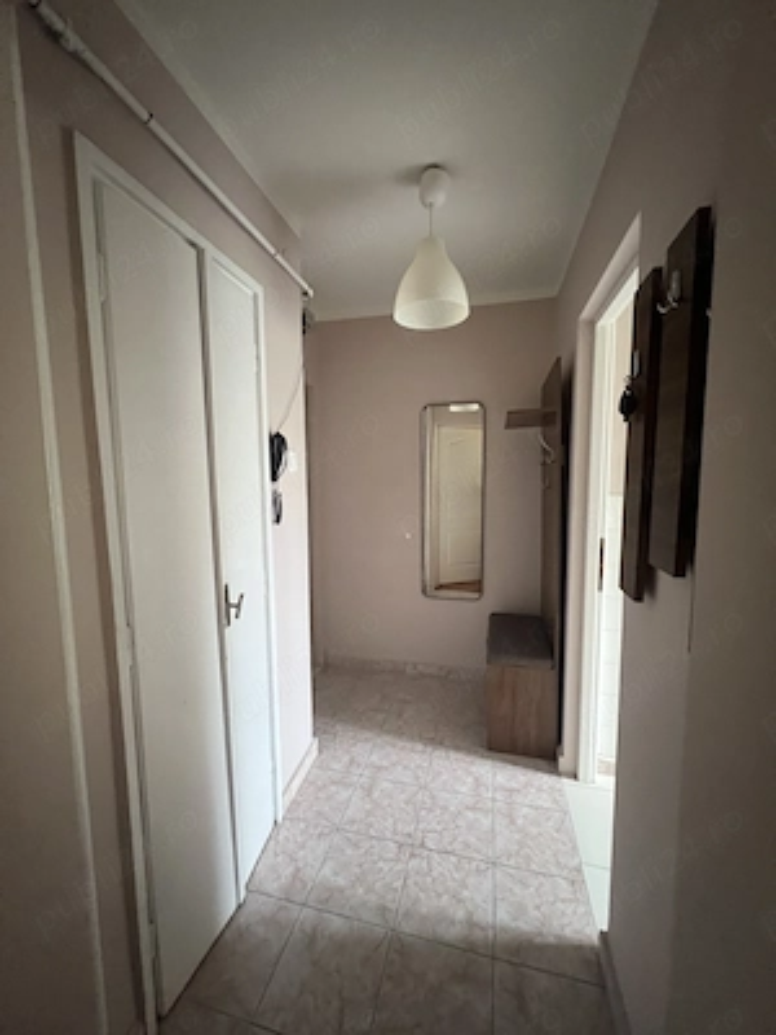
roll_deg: +0.3
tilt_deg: -5.2
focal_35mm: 13
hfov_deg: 89.9
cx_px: 388
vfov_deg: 106.2
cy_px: 518
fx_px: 389
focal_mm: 1.57
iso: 1250
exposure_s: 1/33
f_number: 1.8
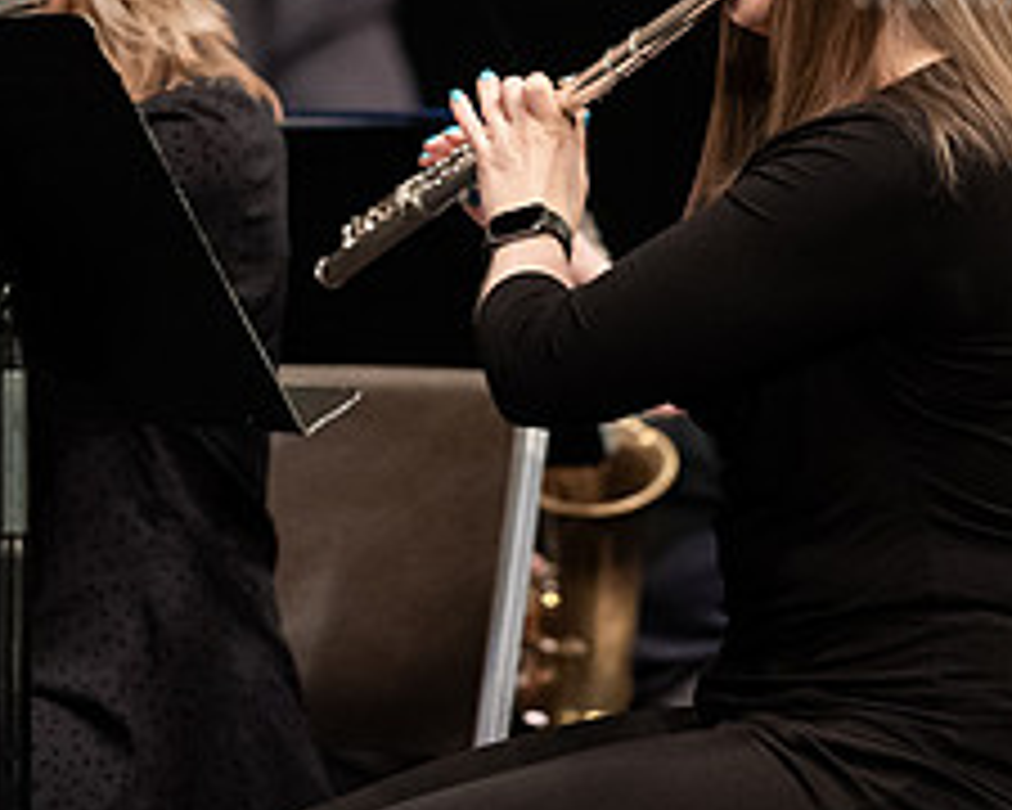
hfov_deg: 2.7
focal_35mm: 726
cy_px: 83
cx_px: 643
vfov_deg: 2.1
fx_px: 21745
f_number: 2.8
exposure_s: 1/320
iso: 4000
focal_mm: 300
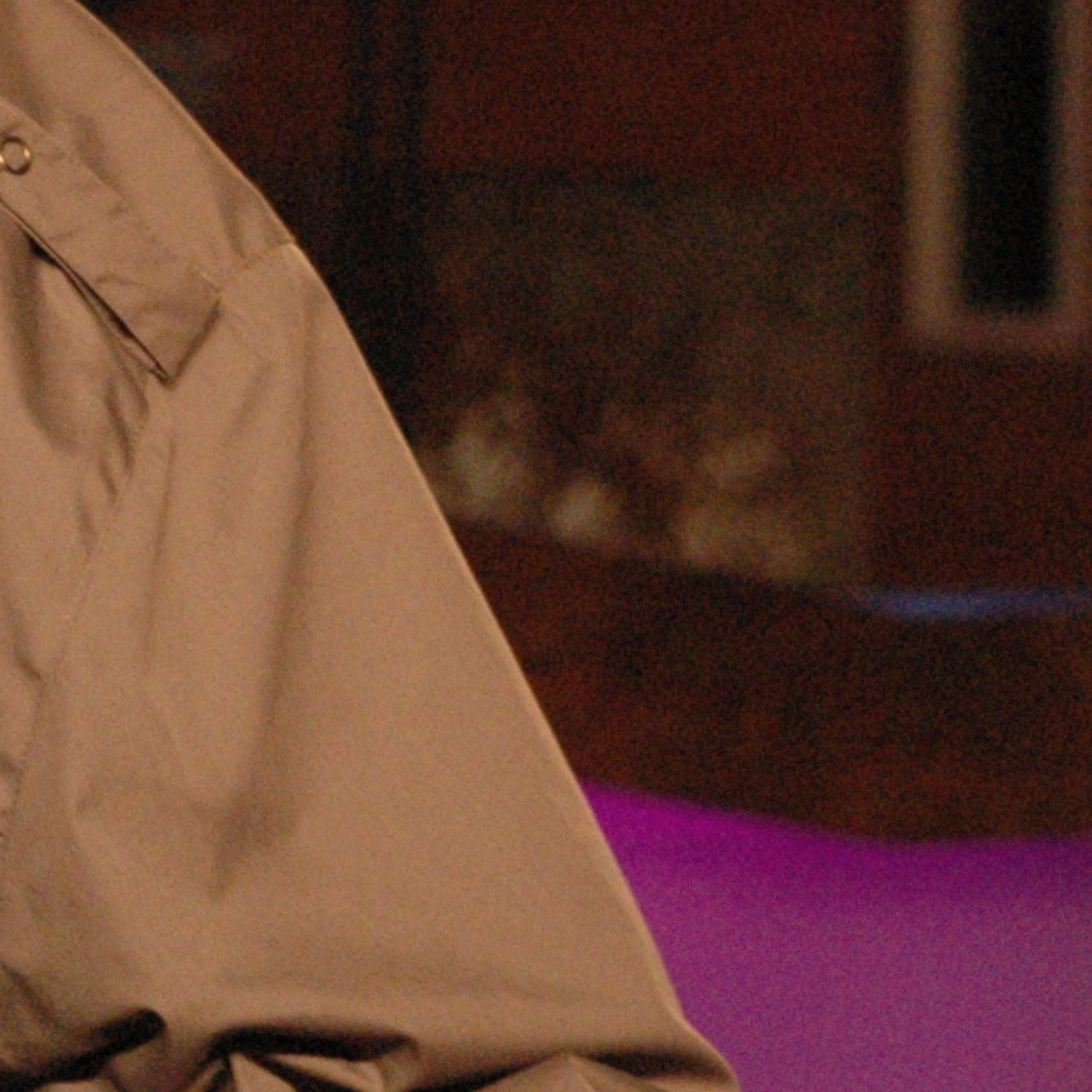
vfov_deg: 4.6
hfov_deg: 4.6
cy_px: 132
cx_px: -806
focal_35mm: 378
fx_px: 13491
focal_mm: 70
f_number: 3.5
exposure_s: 1/160
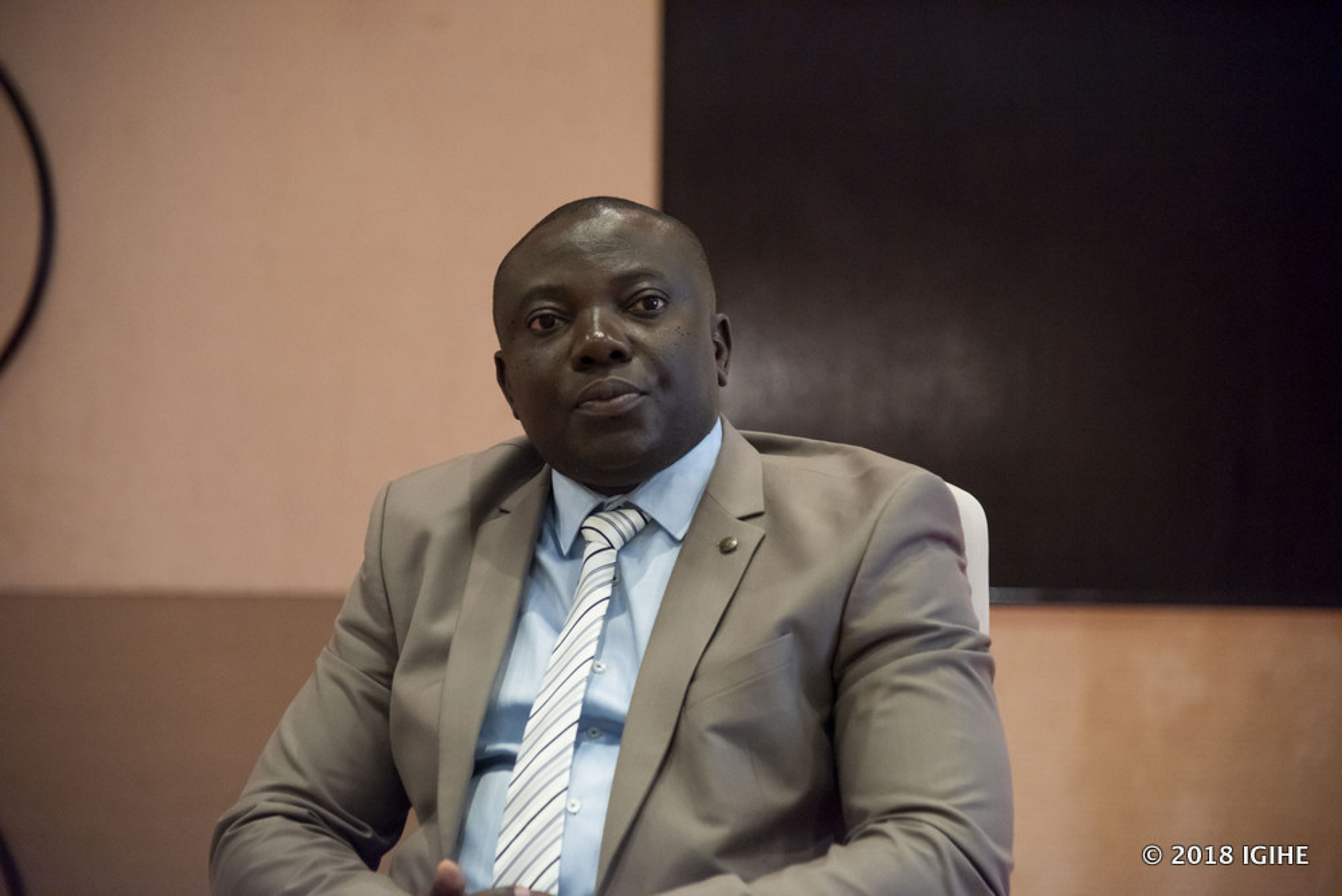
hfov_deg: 17.1
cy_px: 448
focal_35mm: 120
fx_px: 4476
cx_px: 671
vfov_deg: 11.4
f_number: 4
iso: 1600
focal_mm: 120
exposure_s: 1/60
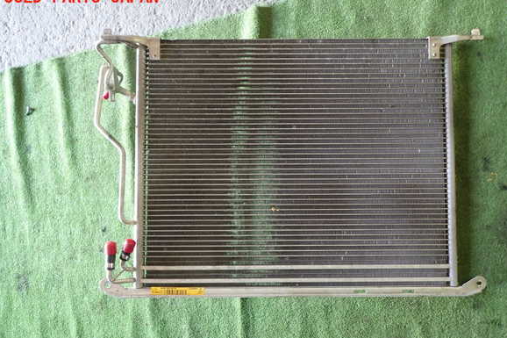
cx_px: 262
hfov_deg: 67.4
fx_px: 380
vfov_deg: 47.9
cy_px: 183
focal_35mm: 27
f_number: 2
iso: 200
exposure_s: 1/30
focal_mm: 4.5
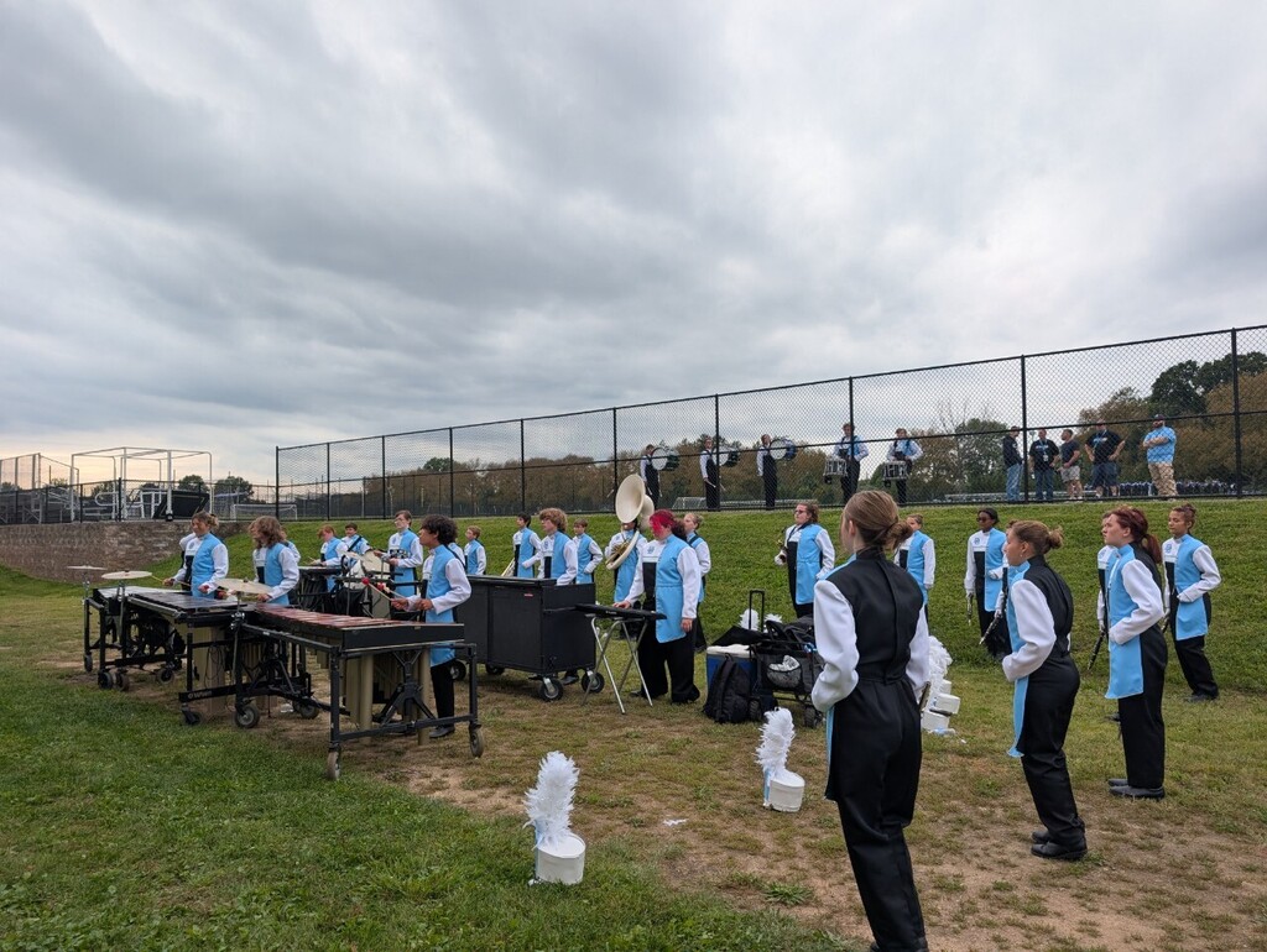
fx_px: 879
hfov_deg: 71.5
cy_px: 476
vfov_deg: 56.9
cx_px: 634
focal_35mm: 24
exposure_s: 1/264
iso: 22
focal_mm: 6.9
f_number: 1.68
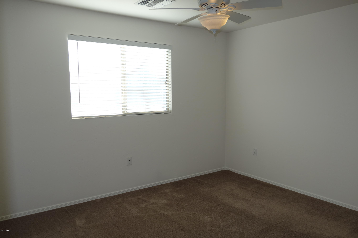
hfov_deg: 65.5
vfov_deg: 46.4
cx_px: 179
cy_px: 119
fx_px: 278
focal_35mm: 28
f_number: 4.5
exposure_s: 1/100
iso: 125
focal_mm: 10.42
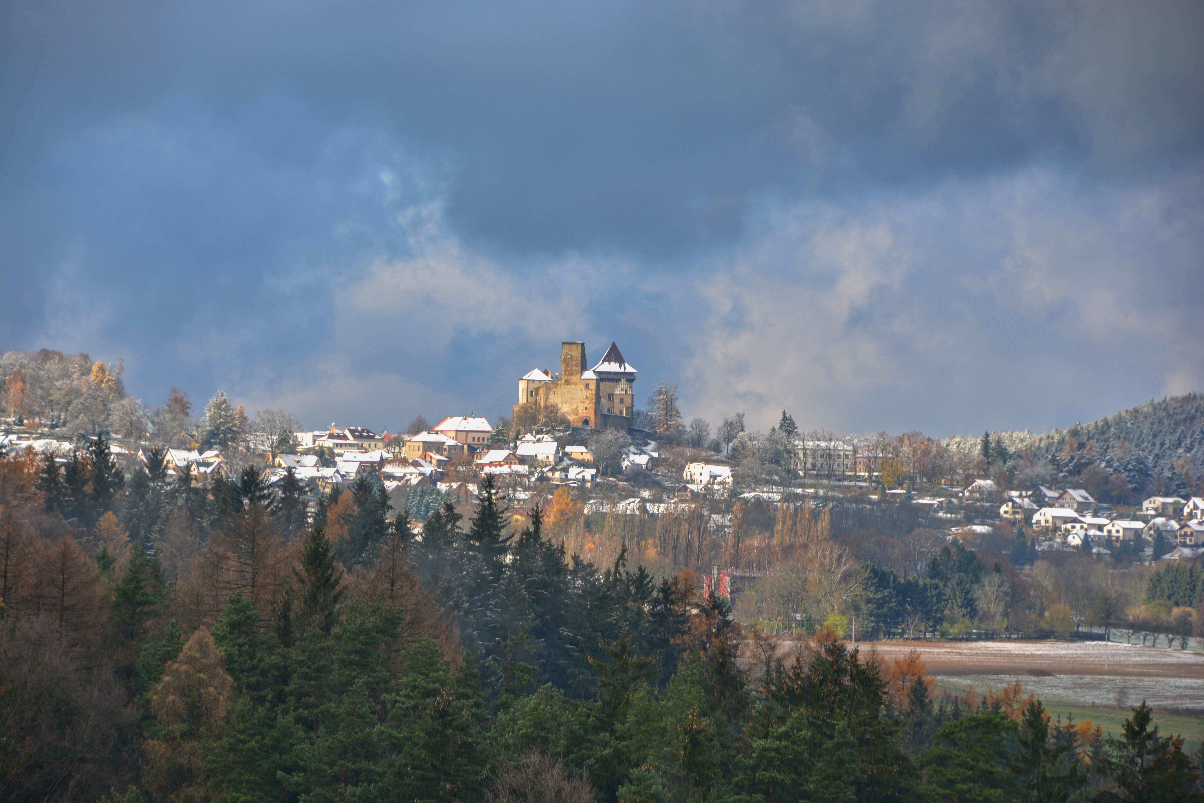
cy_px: 402
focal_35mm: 202
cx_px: 602
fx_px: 6772
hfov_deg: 10.2
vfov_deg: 6.8
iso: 140
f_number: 8
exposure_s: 1/250
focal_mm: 135
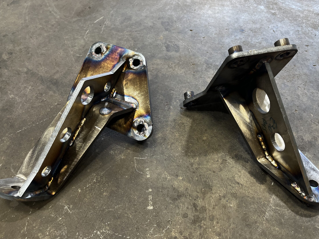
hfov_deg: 59.9
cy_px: 134
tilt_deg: -53.8
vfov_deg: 46.7
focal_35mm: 30
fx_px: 276
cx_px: 169
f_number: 1.6
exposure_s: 1/120
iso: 100
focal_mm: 5.1
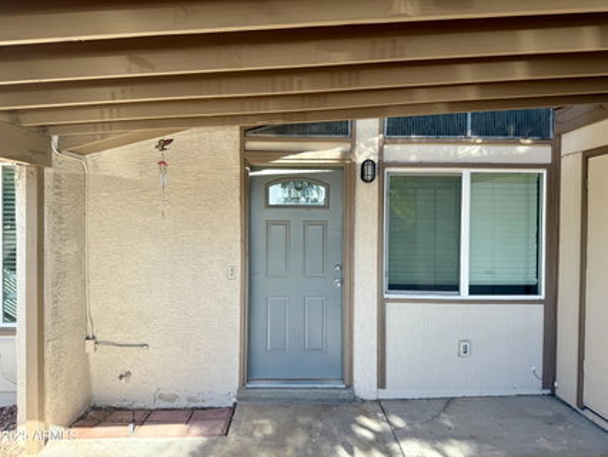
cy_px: 228
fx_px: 422
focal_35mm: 24
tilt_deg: -0.9
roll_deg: -0.2
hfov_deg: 71.6
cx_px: 304
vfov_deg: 56.9
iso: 80
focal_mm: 6.76
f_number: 1.78
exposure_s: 1/539
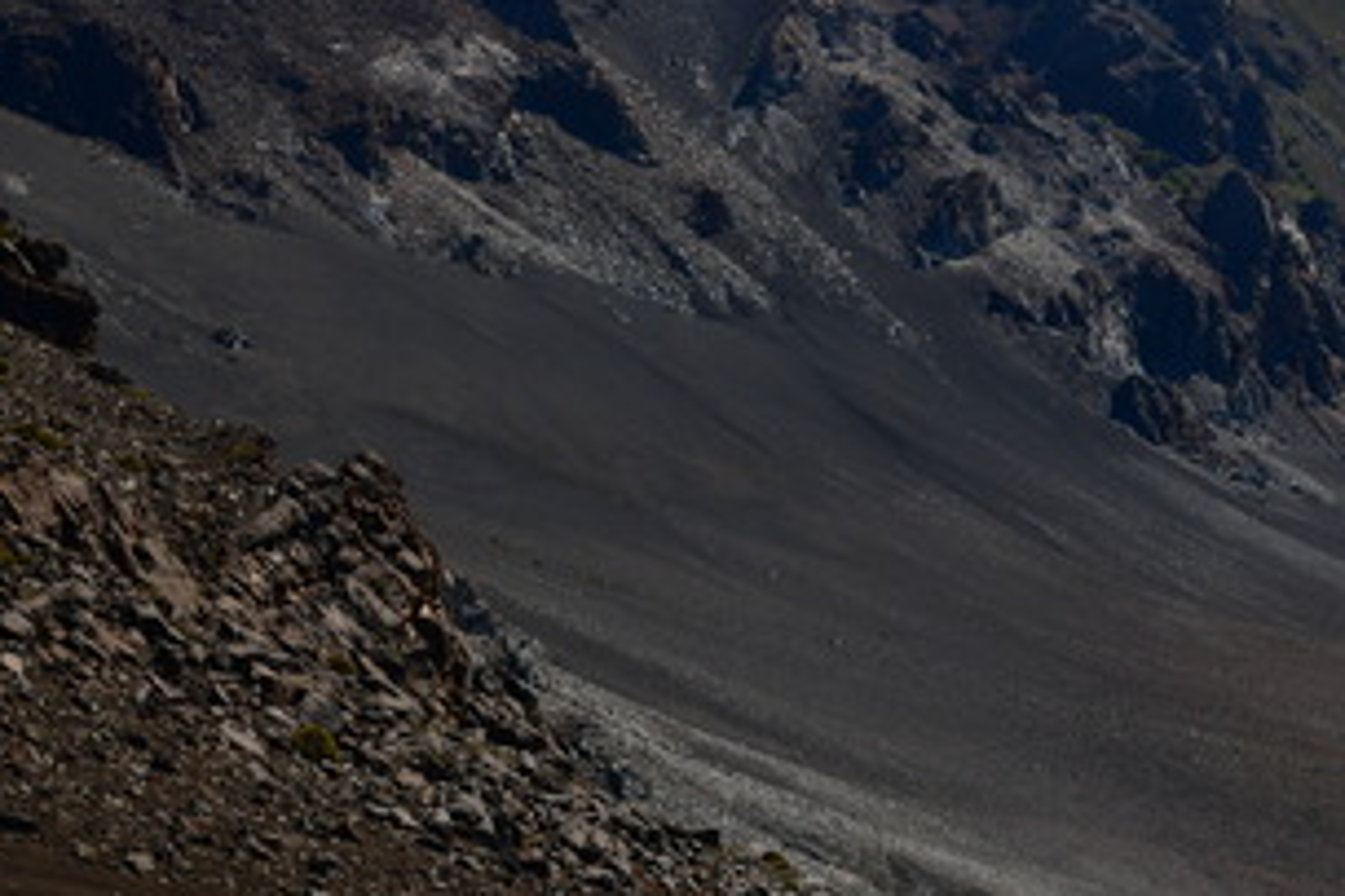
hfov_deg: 16.8
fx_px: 4518
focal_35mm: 121
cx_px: 1102
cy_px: 289
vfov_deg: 11.3
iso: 200
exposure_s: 1/250
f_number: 16
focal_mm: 44
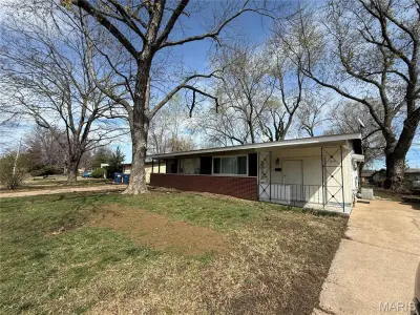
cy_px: 158
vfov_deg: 85.7
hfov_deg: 102.1
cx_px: 210
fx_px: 170
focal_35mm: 14
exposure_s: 1/1745
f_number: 2.2
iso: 50
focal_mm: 2.22
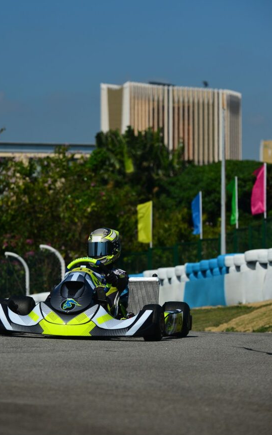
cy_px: 208
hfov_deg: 7.8
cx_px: 101
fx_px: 2004
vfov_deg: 12.4
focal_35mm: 169
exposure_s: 1/1600
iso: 100
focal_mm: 140
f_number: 4
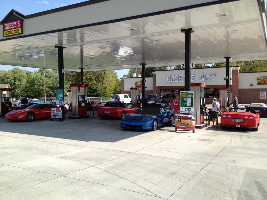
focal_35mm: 35
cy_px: 100
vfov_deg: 40.7
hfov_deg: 52.6
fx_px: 270
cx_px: 134
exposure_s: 1/1104
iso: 50
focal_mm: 4.28
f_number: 2.4
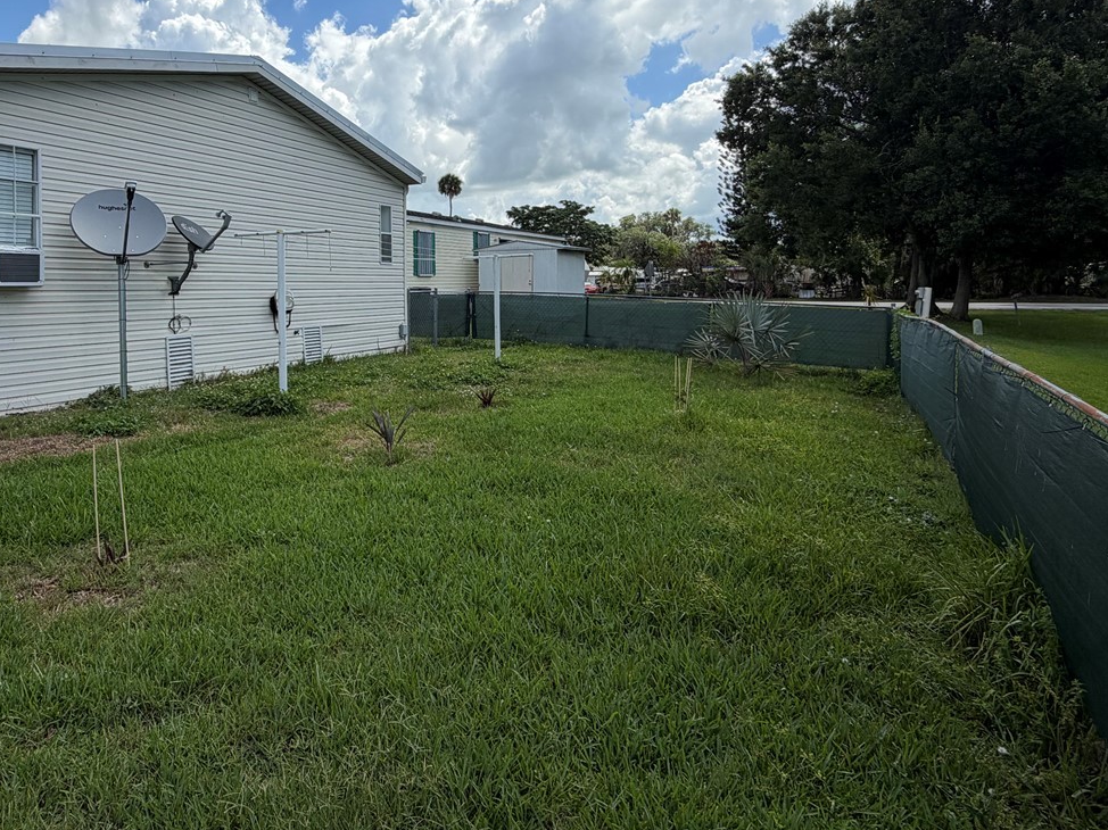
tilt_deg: -0.9
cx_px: 410
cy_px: 293
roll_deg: +0.2
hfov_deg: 72.6
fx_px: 736
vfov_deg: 57.9
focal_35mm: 23
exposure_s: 1/928
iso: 20
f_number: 2.2
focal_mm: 2.22
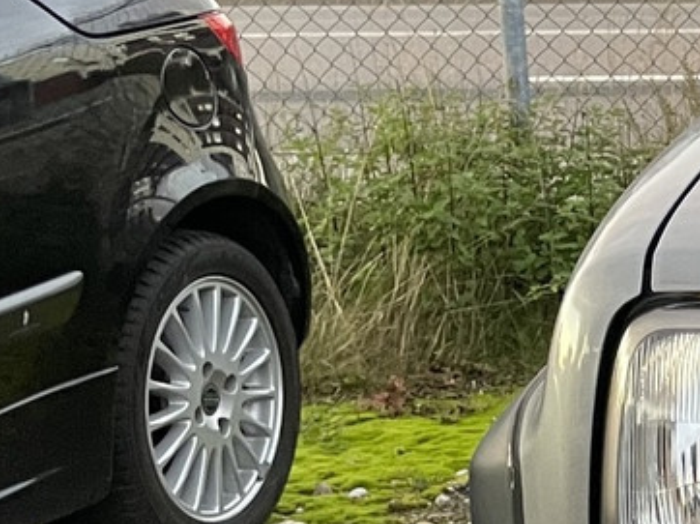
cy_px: 333
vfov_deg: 12.9
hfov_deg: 14.1
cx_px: 1448
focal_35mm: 115
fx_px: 2324
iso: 200
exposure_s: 1/60
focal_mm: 4.2
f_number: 1.6
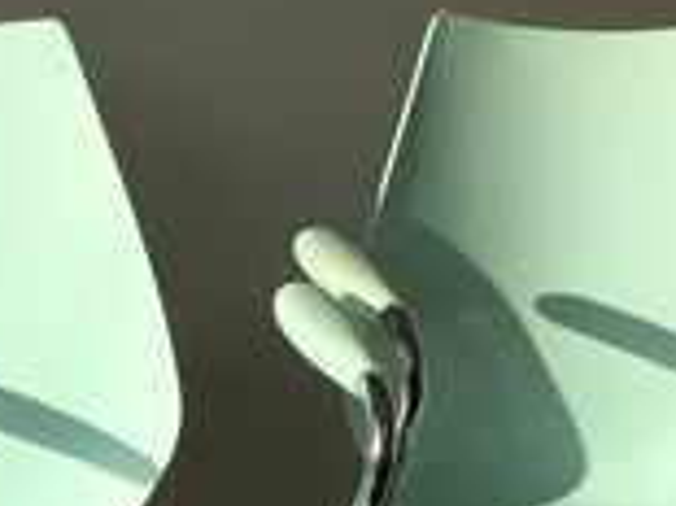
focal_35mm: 96
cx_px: 214
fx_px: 1873
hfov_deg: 20.4
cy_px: 672
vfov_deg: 14.7
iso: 25
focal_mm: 4.15
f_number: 2.2
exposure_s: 1/1012
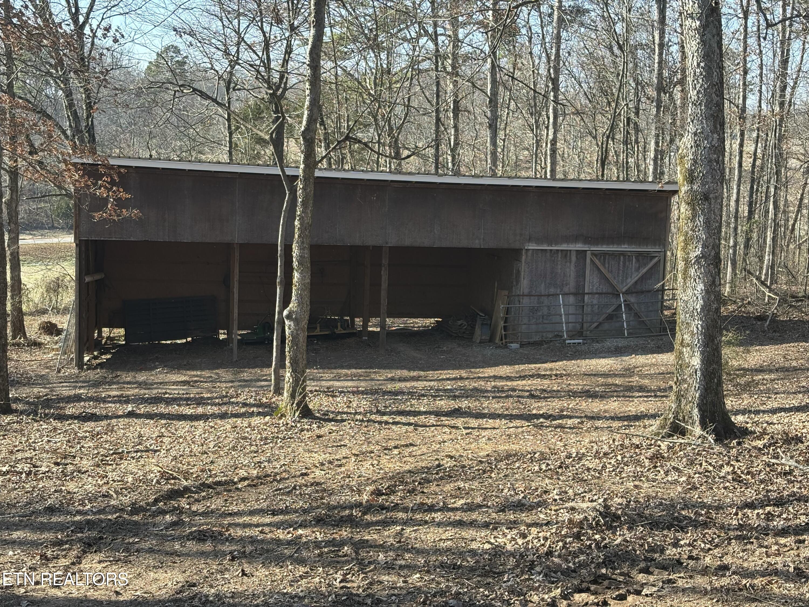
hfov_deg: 36.8
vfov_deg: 28.0
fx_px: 1215
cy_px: 304
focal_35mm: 52
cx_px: 404
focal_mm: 5.96
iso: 32
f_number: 1.6
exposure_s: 1/641
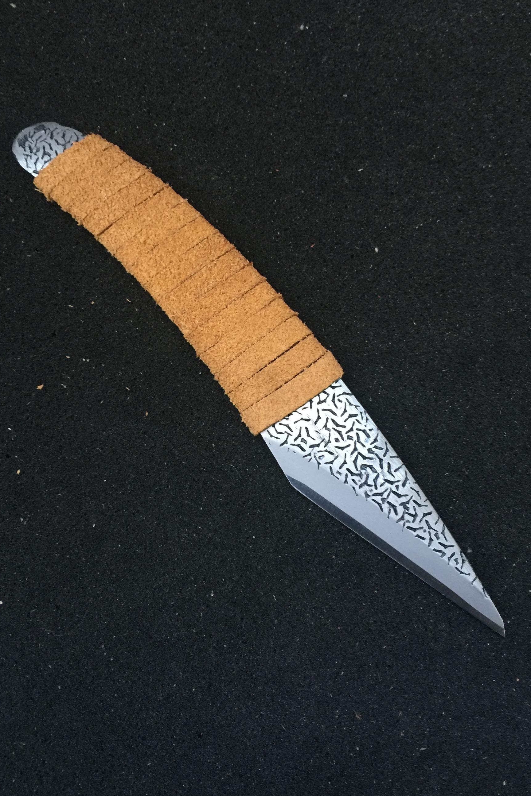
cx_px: 264
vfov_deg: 60.3
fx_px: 686
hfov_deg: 42.3
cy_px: 403
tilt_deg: -80.0
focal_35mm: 31
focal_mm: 4.15
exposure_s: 1/17
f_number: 2.2
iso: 100
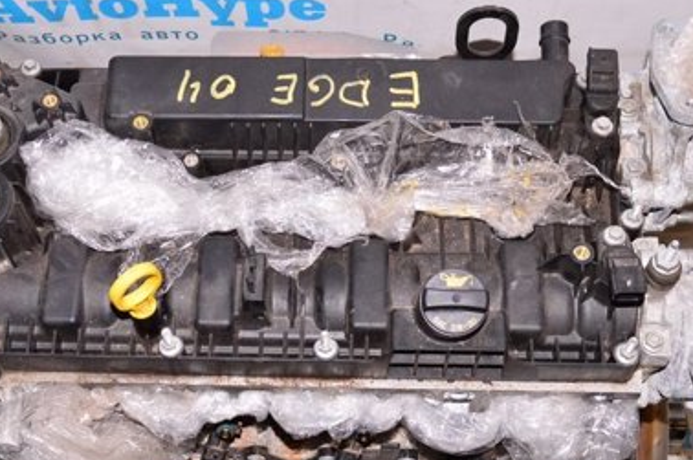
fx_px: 1173
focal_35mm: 61
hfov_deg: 32.9
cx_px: 301
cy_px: 312
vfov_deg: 22.1
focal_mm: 24
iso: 1600
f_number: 8
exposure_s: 1/160
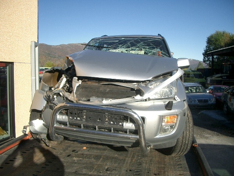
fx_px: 237
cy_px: 88
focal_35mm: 35
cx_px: 117
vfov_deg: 40.7
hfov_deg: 52.6
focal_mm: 5.8
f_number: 2.6
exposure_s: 1/1000
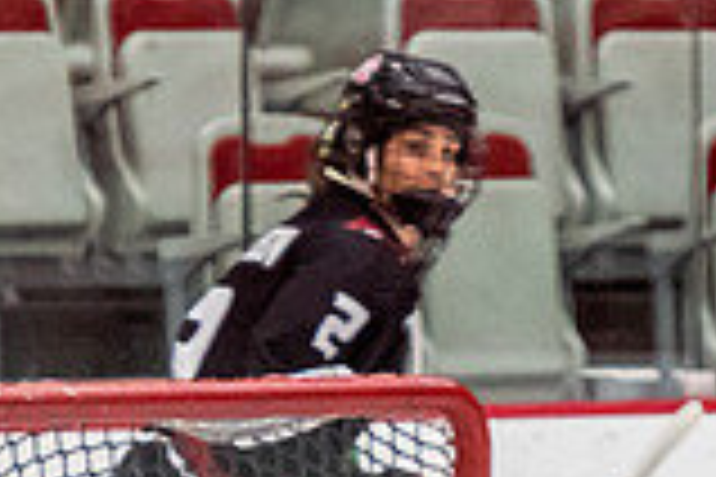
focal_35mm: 724
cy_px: 854
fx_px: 14398
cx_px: 229
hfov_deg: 2.8
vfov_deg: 1.9
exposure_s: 1/640
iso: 4000
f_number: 2.8
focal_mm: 135
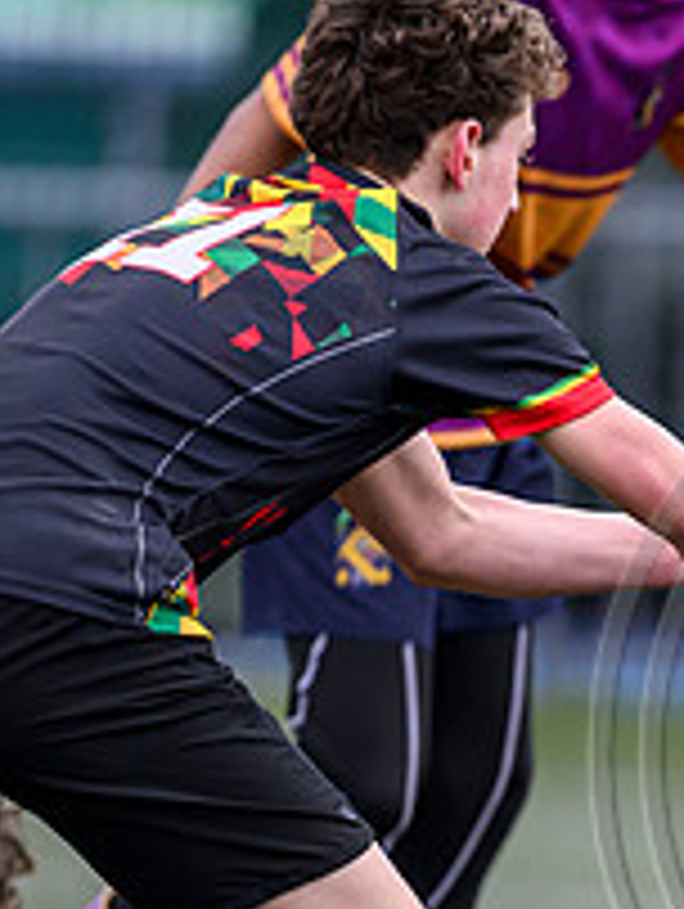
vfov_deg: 1.3
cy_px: 1044
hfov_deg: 1.0
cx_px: 1579
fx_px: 40619
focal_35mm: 1545
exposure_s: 1/1600
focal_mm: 400
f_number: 3.2
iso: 500
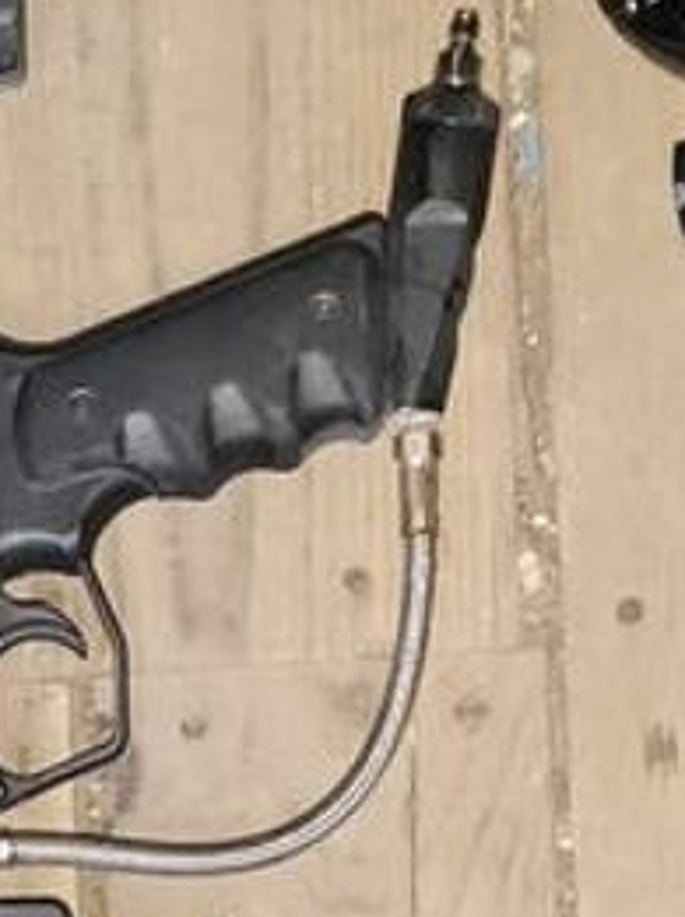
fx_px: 3518
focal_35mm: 133
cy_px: 1063
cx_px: 88
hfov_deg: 11.1
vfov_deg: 14.4
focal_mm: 4.75
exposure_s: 1/33.3
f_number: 1.8
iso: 640
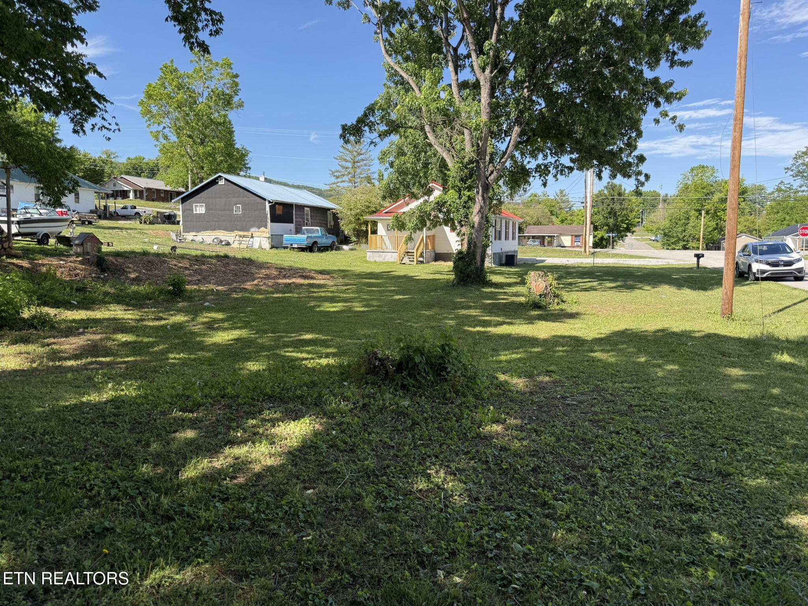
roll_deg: -0.4
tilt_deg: -5.7
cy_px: 303
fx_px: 560
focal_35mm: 24
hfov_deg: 71.6
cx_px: 404
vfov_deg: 56.8
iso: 80
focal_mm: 6.76
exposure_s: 1/1585
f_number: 1.78
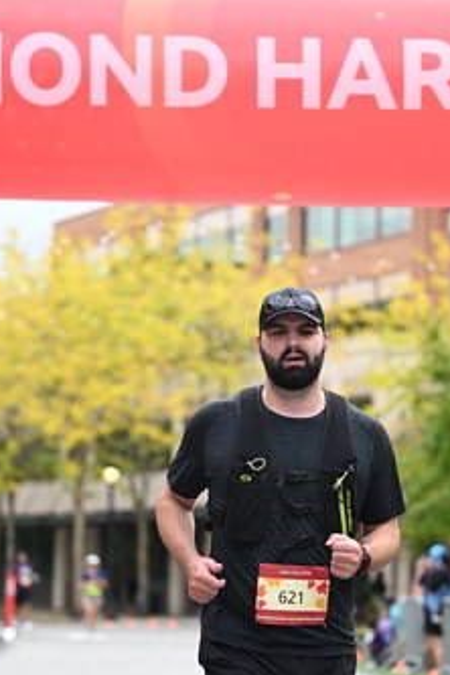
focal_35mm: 137
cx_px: 275
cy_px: 407
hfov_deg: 10.0
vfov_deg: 15.0
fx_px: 2569
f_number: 2.8
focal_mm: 83
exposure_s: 1/2500
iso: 640
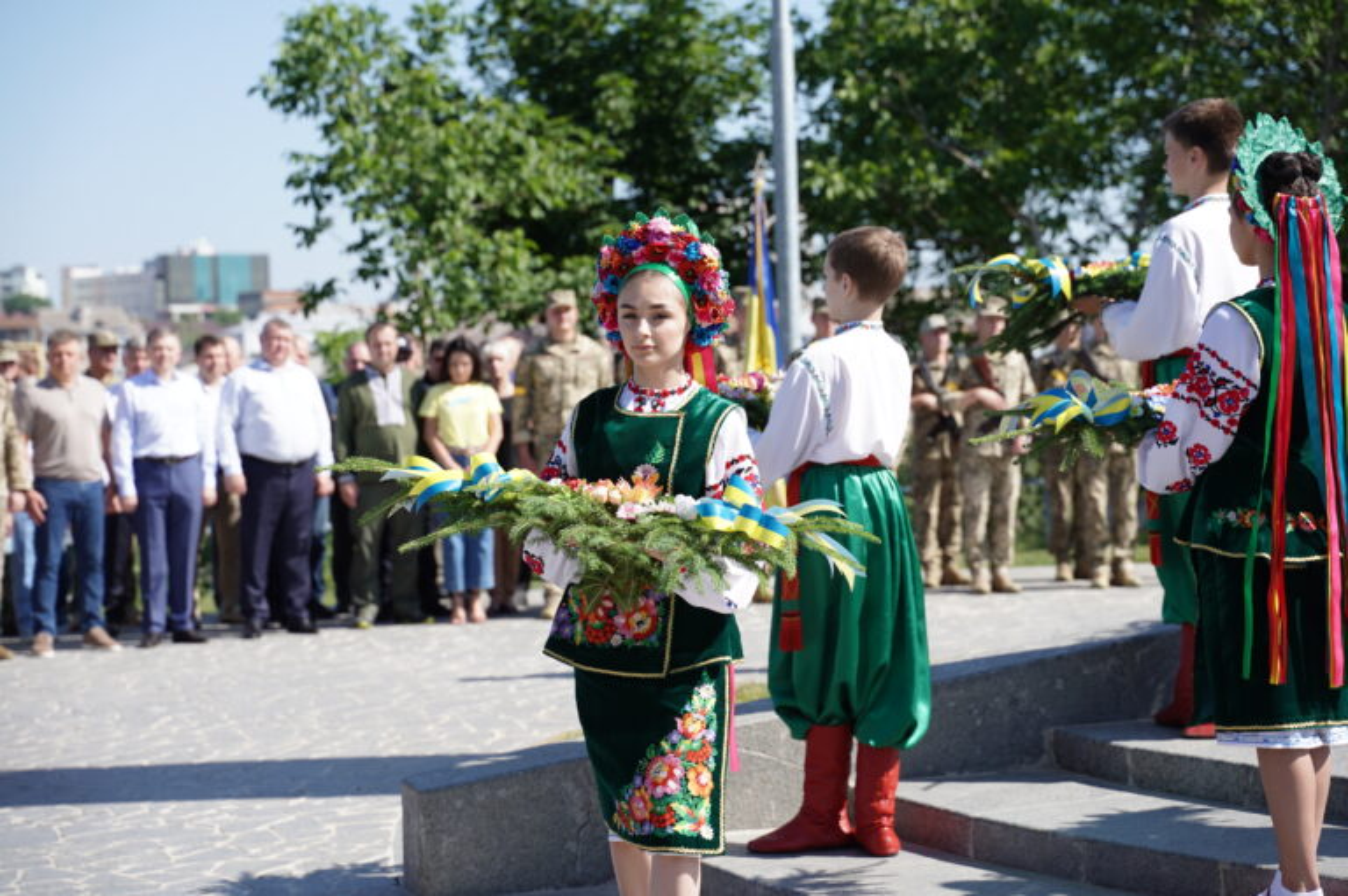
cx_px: 674
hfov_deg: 27.0
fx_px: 2806
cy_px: 448
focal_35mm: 75
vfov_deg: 18.2
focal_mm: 75
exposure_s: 1/800
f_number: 5
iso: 160
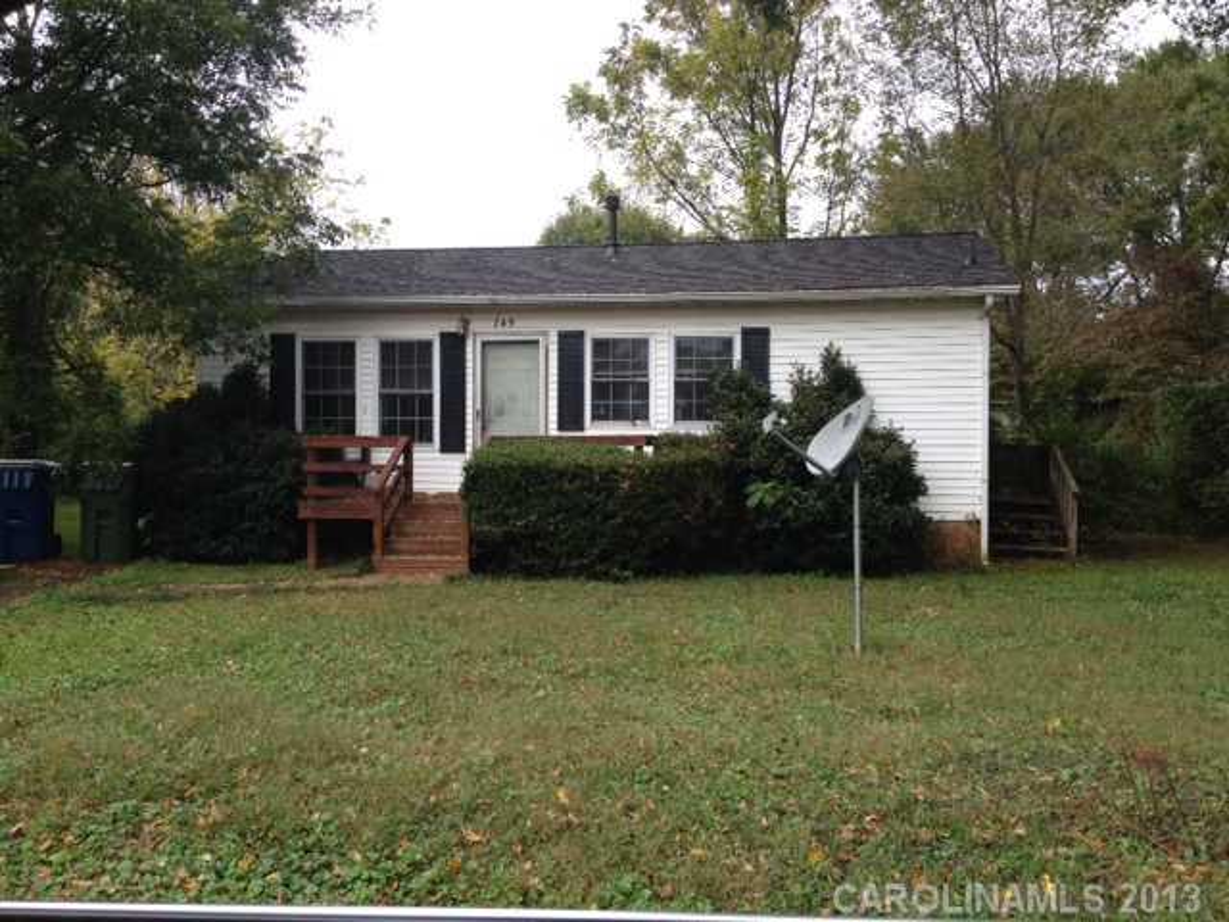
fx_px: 1243
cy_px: 461
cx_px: 614
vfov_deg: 40.7
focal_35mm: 35
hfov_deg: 52.6
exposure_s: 1/421
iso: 50
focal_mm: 4.28
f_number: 2.4
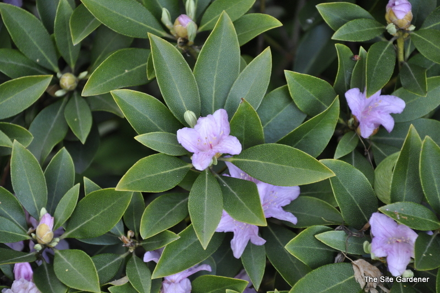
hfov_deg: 13.1
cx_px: 220
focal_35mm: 158
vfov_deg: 8.7
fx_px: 1923
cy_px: 146
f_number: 5.6
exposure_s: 1/60
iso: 800
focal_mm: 105
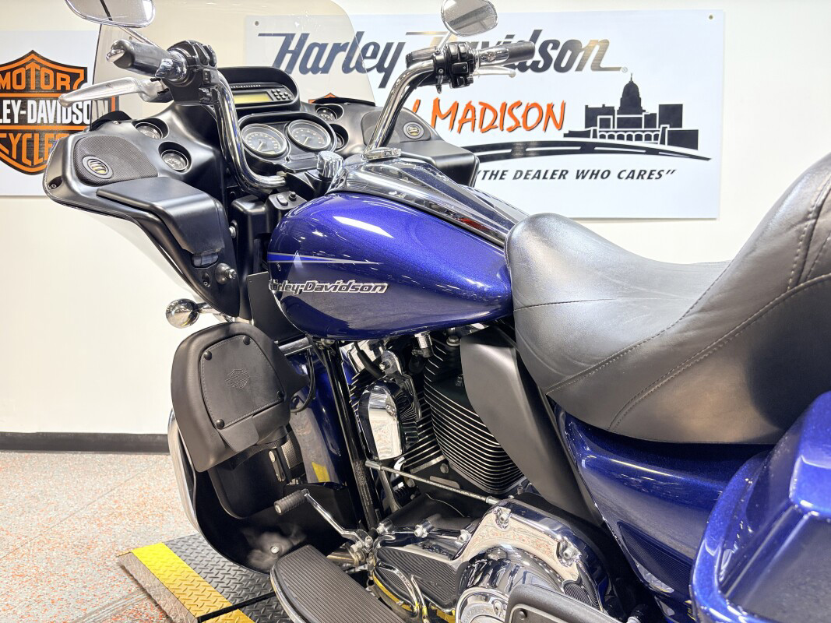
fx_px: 624
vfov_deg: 53.1
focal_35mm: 26
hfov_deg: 67.3
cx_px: 416
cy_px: 312
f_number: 1.6
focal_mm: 5.96
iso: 80
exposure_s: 1/120
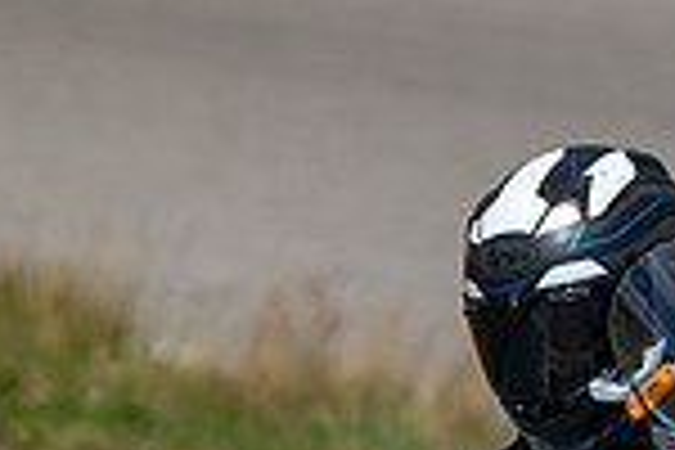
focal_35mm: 2319
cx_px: 824
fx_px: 43478
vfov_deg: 0.6
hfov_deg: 0.9
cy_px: 560
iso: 125
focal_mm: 600
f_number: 6.3
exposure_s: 1/1250
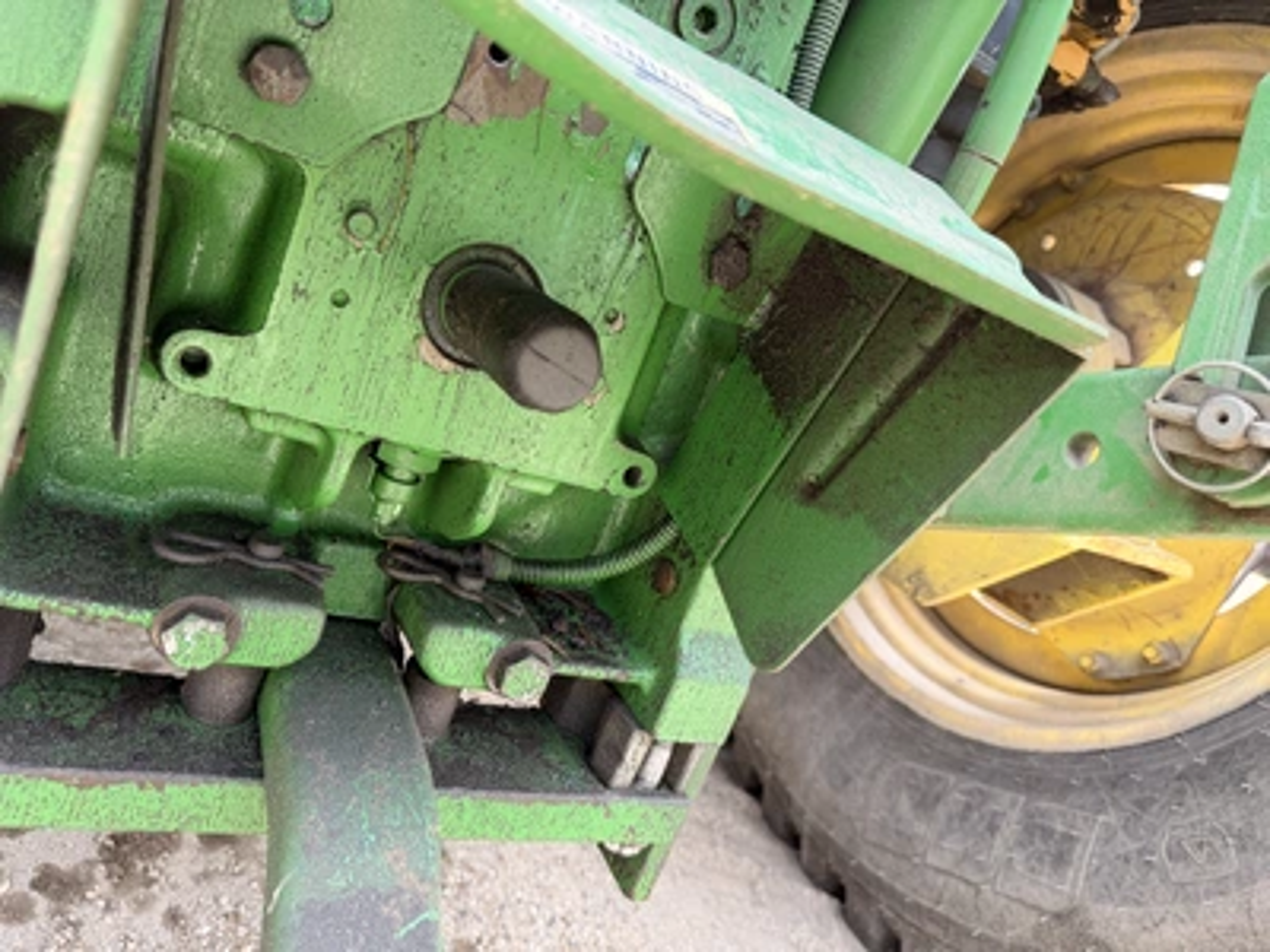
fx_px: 881
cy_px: 476
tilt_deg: -12.0
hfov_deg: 71.6
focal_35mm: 24
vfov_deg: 56.8
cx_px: 635
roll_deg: -22.8
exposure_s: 1/176
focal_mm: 6.76
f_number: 1.78
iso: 80
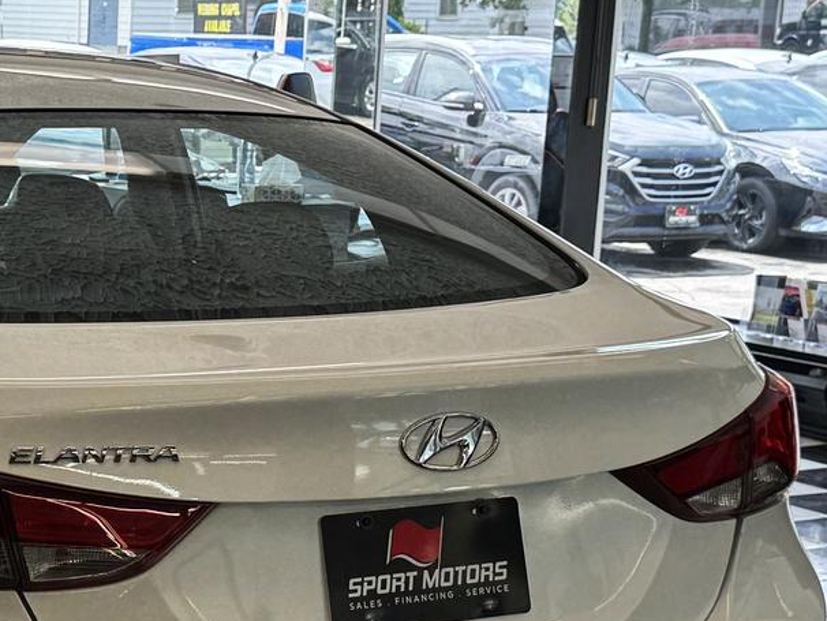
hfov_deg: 20.1
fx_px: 2271
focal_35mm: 95
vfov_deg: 15.4
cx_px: 22
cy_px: 562
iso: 80
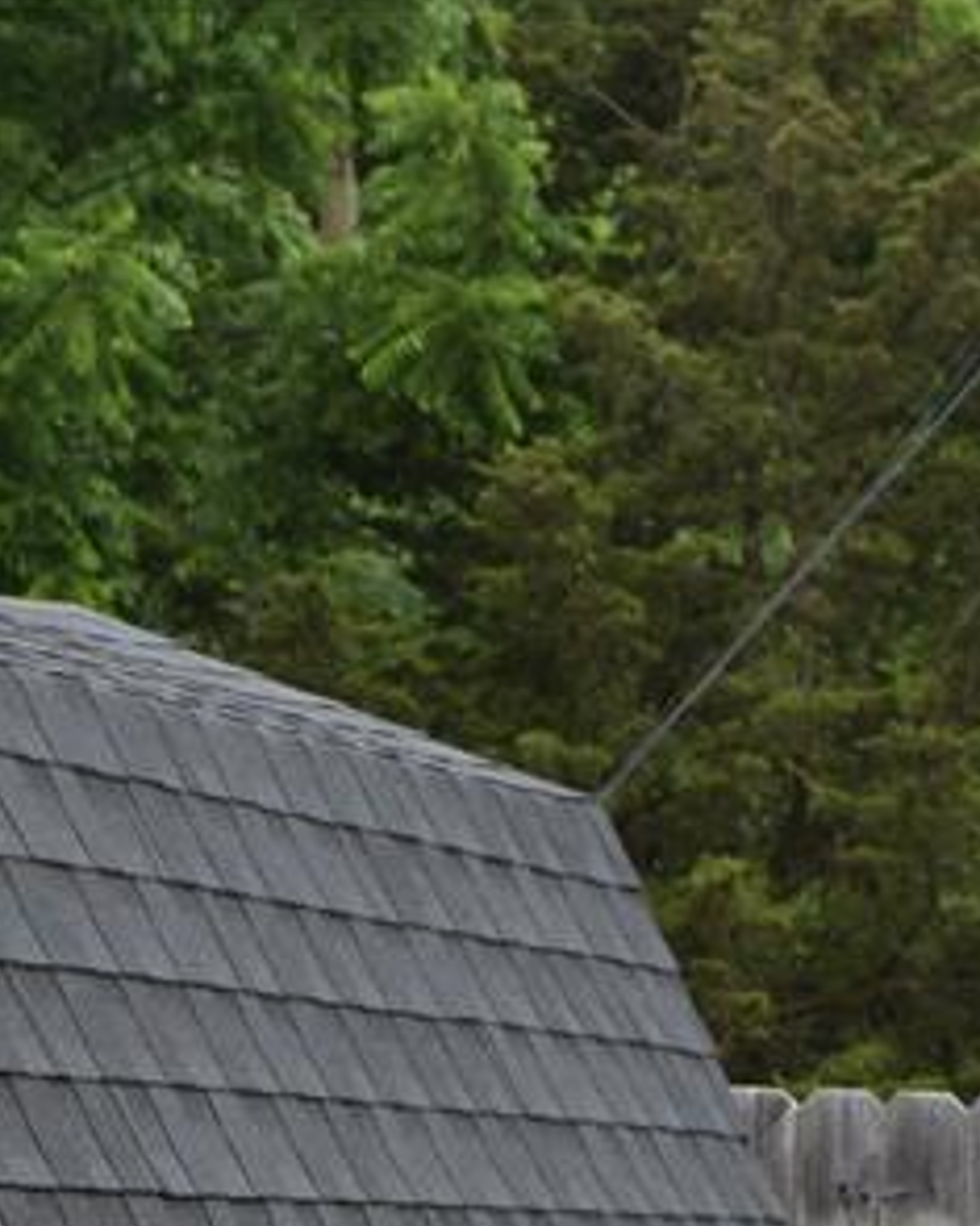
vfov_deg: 9.7
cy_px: 1414
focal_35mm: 196
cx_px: -538
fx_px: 7110
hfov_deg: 7.7
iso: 200
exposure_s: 1/250
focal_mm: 40
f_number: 8
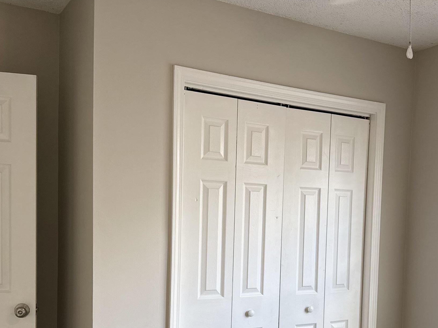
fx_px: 569
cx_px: 283
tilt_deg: -3.0
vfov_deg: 31.6
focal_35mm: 45
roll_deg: -2.2
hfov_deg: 41.6
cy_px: 249
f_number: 1.78
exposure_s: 1/240
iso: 125
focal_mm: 6.76
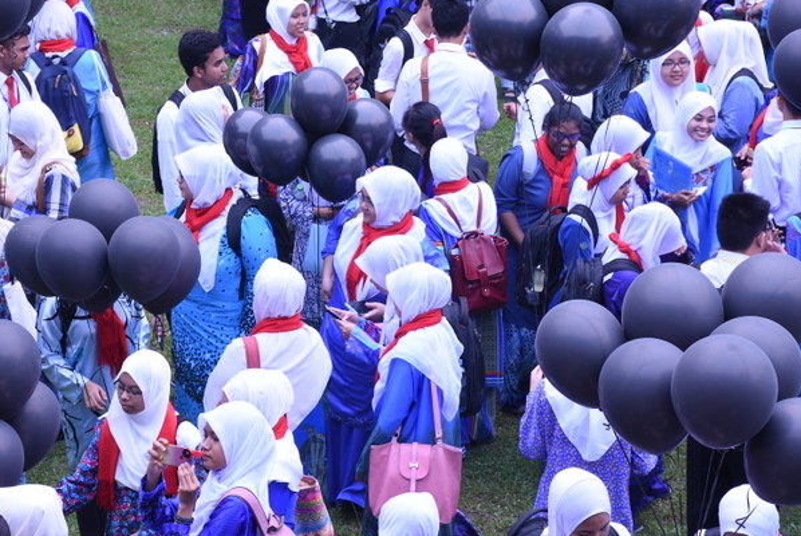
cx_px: 375
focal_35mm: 106
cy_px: 257
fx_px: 2361
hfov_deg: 19.3
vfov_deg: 12.9
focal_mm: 66
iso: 400
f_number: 10
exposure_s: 1/160
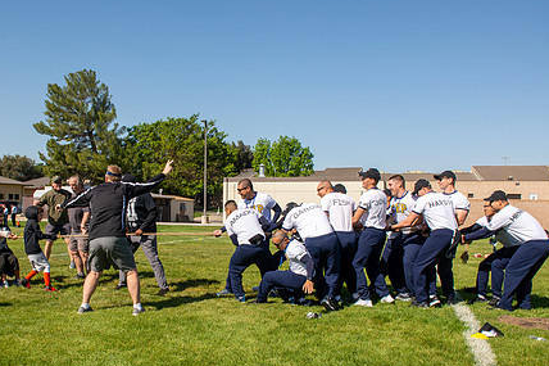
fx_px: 518
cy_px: 219
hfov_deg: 55.2
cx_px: 208
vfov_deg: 38.7
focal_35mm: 34
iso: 100
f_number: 11
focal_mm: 24
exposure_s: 1/160
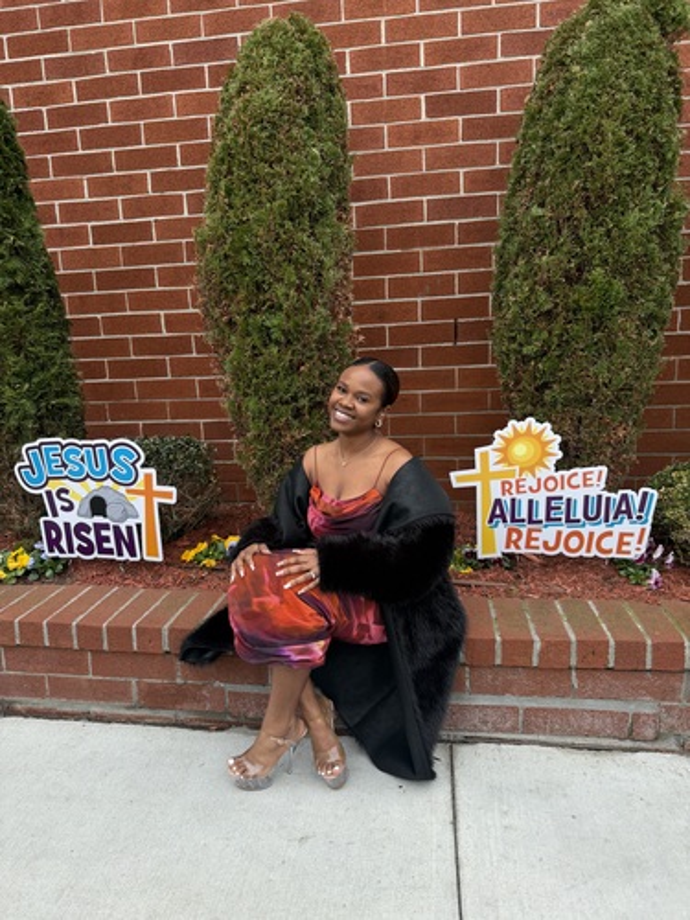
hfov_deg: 56.8
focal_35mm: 24
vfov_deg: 71.6
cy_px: 460
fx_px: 638
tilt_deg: -10.0
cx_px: 345
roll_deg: +2.3
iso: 64
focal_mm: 6.76
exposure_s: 1/158
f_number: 1.78
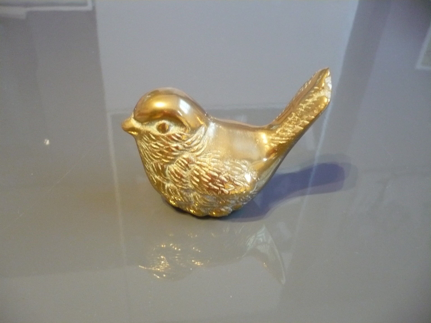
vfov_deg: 40.7
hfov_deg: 52.6
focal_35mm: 35
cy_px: 162
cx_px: 216
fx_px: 436
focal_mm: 5.8
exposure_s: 1/4
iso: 400
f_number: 2.8
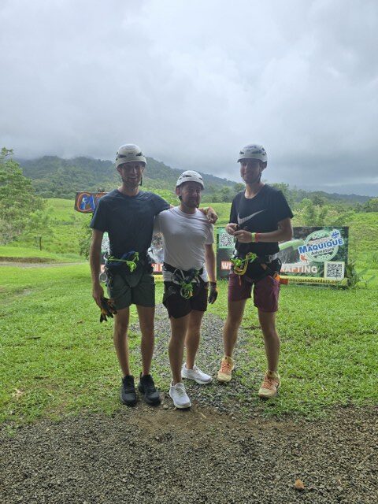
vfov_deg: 73.9
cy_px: 252
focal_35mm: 23
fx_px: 335
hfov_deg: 58.9
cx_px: 189
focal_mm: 6.3
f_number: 1.7
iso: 12
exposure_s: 1/373
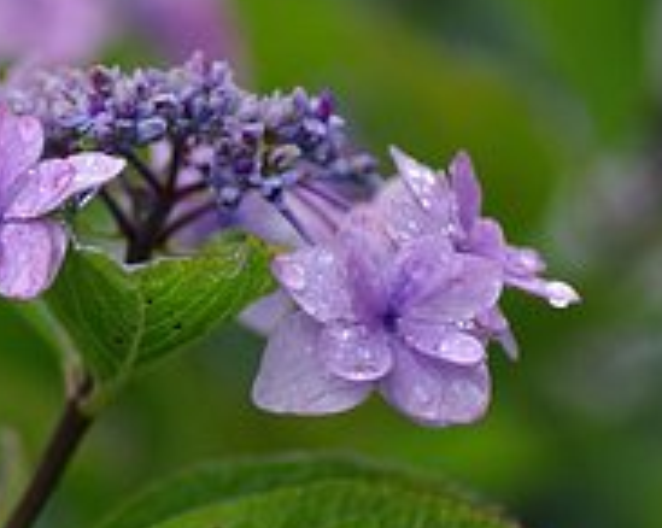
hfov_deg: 5.4
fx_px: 6948
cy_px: 389
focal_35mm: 355
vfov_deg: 4.4
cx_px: -166
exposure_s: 1/125
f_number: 4
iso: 280
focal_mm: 90
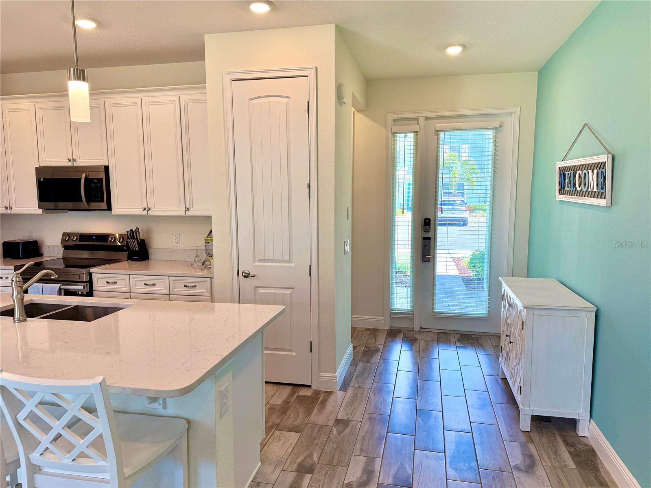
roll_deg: +0.4
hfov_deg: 71.6
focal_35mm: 24
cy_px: 244
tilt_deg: -6.3
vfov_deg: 56.8
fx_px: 451
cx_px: 326
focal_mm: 6.76
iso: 100
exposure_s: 1/240
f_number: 1.78
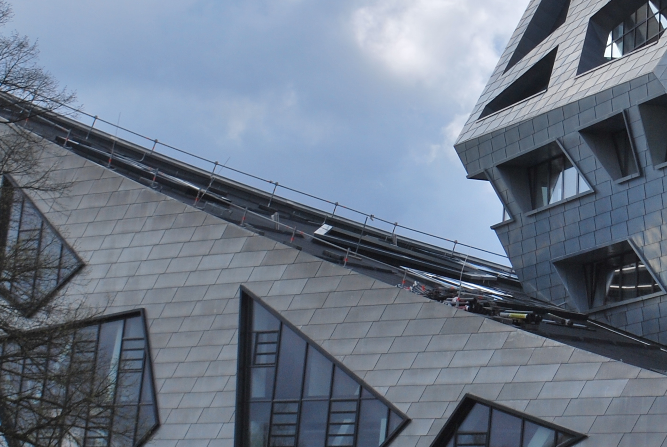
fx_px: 2430
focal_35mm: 131
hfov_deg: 15.5
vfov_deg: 10.5
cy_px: 211
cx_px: 566
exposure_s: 1/320
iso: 100
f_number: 9
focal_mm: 32
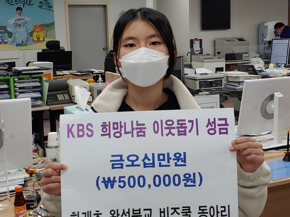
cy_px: 91
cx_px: 136
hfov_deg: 39.6
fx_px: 402
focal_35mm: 48
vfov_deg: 30.2
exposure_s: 1/120
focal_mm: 4.23
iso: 50
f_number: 1.5
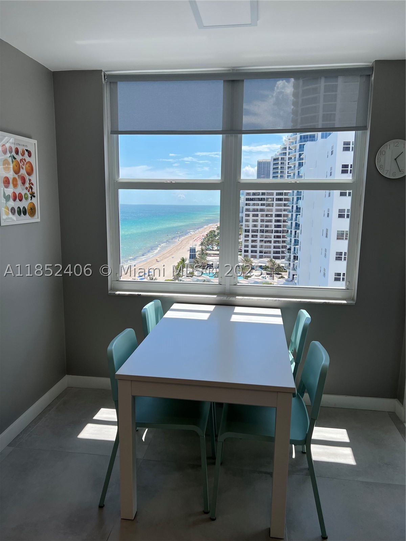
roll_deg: -0.9
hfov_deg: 53.1
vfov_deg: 67.3
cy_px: 270
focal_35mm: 26
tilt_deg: -8.3
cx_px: 203
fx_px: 407
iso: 50
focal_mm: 5.7
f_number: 1.5
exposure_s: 1/1431
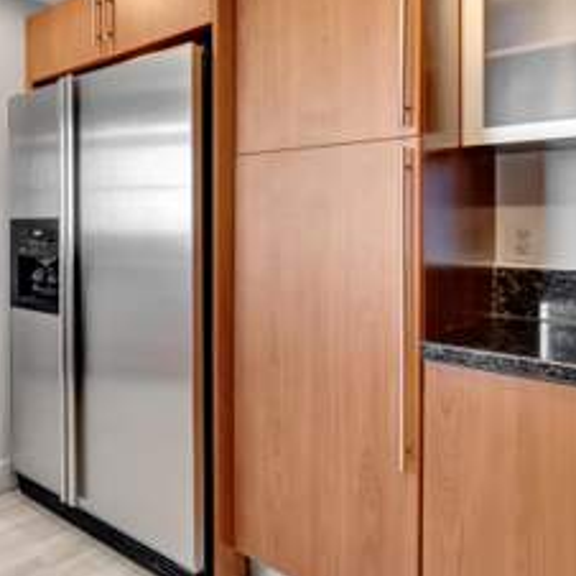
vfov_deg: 58.5
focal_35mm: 27
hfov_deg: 49.5
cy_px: 227
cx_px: 15
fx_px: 508
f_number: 8
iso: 720
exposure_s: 1/15
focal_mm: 10
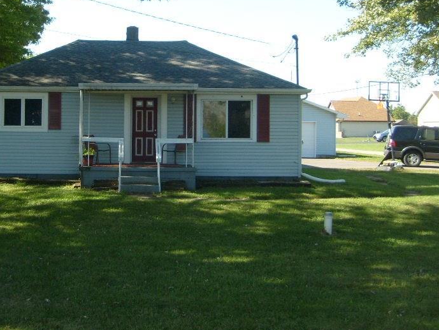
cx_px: 152
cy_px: 103
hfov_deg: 36.5
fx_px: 660
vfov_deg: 27.8
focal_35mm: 52
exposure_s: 1/90
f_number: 7.1
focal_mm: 5.8
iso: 80
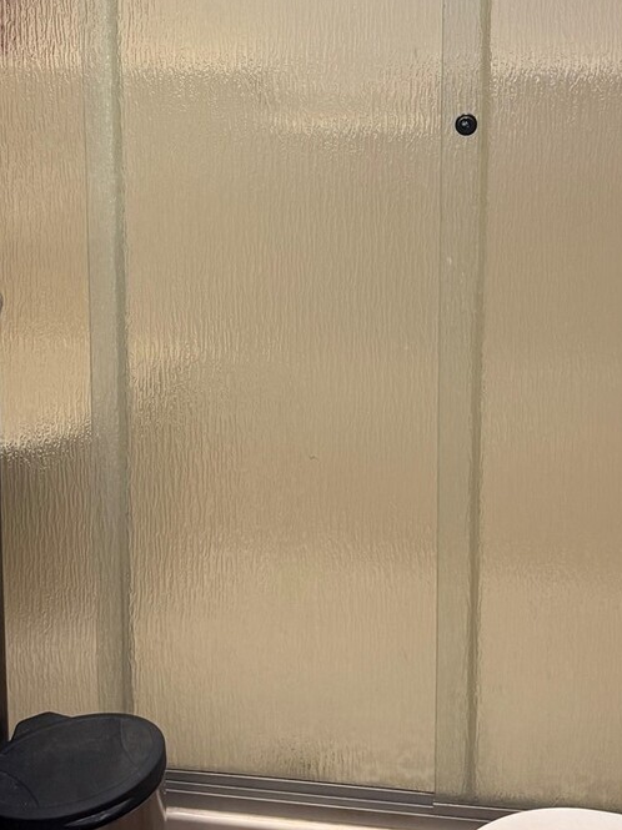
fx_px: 1247
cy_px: 132
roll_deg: -2.1
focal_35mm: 52
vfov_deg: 35.3
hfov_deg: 28.0
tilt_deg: -10.1
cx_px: 333
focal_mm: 6.76
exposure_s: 1/60
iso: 320
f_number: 1.78
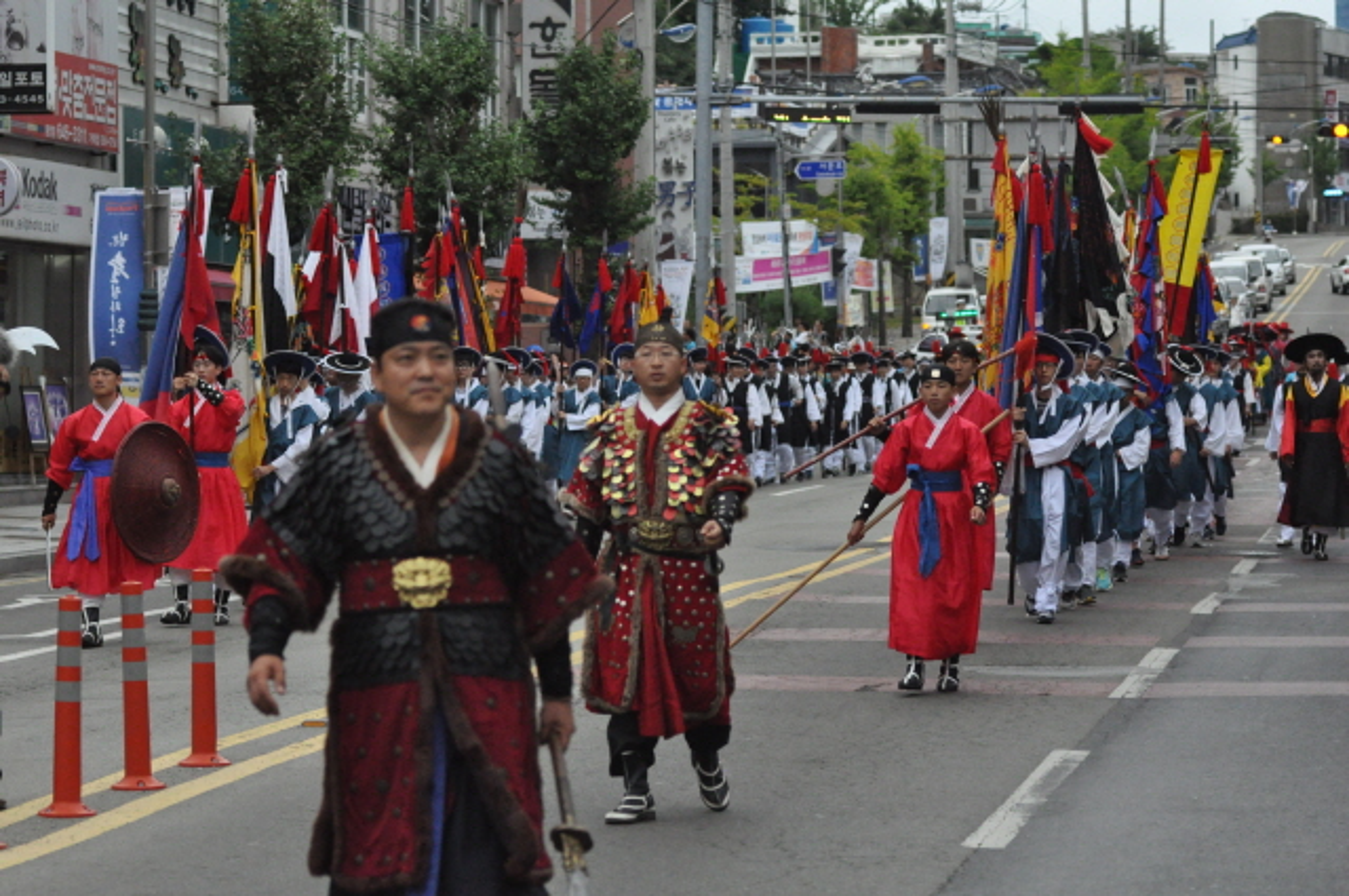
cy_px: 448
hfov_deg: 6.9
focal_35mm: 300
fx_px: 11227
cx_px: 674
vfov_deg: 4.6
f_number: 4.5
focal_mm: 200
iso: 2500
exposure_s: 1/2500
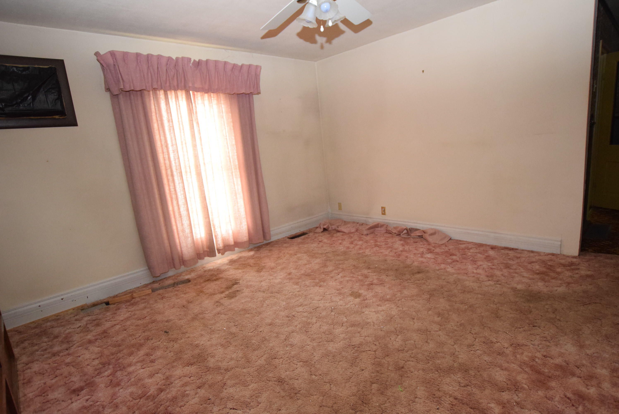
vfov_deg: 63.3
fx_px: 336
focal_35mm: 20
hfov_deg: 85.4
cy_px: 207
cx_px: 310
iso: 3200
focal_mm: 13
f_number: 3.5
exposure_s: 1/60
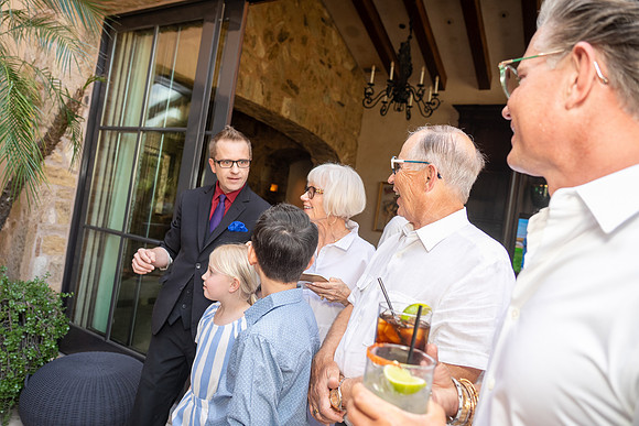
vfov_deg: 53.2
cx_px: 320
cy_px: 213
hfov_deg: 73.7
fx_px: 426
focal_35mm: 24
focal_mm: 24
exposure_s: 1/200
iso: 400
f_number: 4
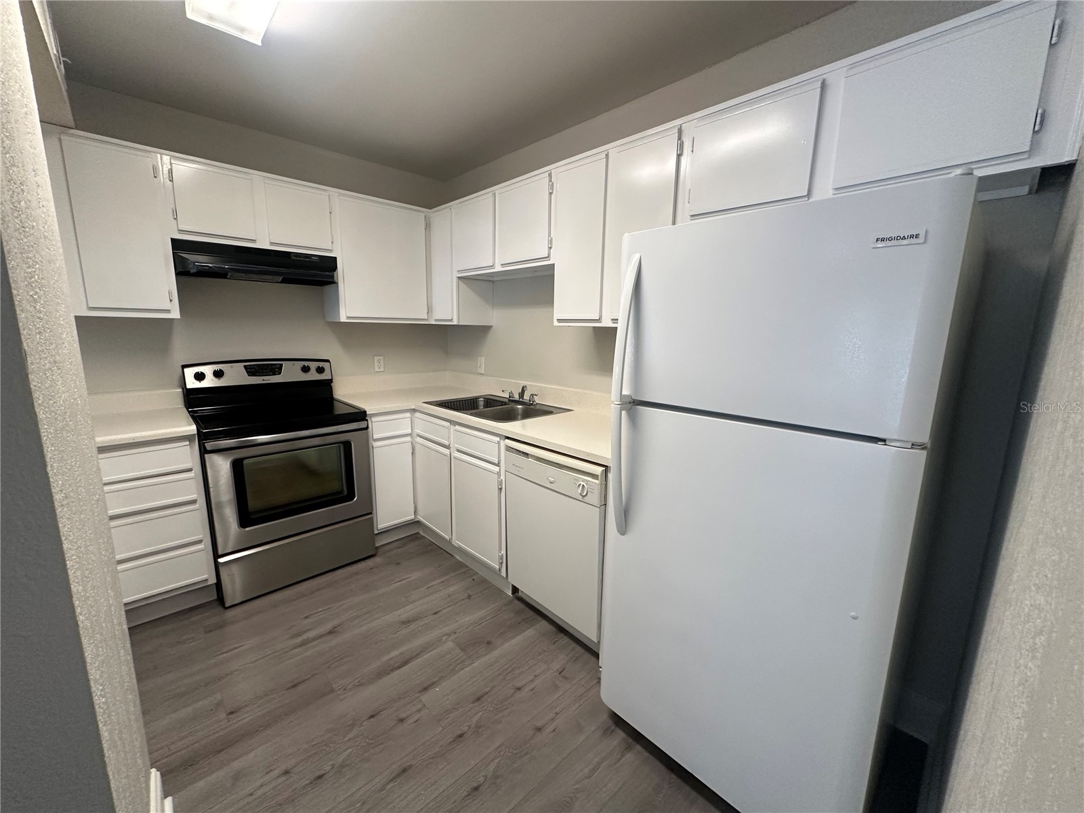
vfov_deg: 85.7
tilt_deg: -9.5
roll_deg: -1.3
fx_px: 438
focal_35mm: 14
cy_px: 406
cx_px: 542
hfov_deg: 102.1
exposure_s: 1/120
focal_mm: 2.22
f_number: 2.2
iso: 250
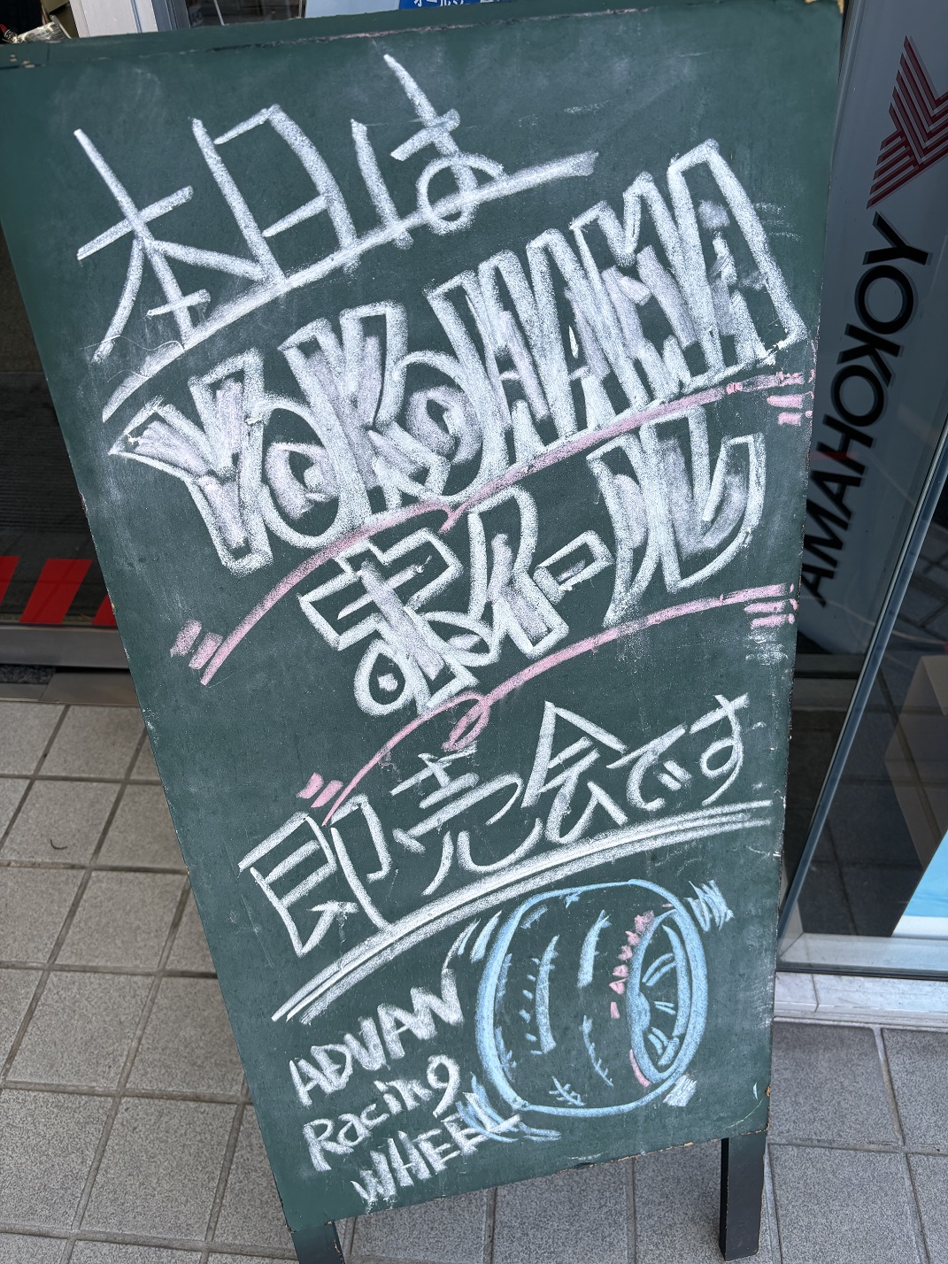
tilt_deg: -43.6
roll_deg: +2.3
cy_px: 632
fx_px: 949
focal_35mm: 26
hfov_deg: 53.1
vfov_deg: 67.3
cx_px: 474
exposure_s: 1/231
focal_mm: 5.96
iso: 40
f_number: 1.6
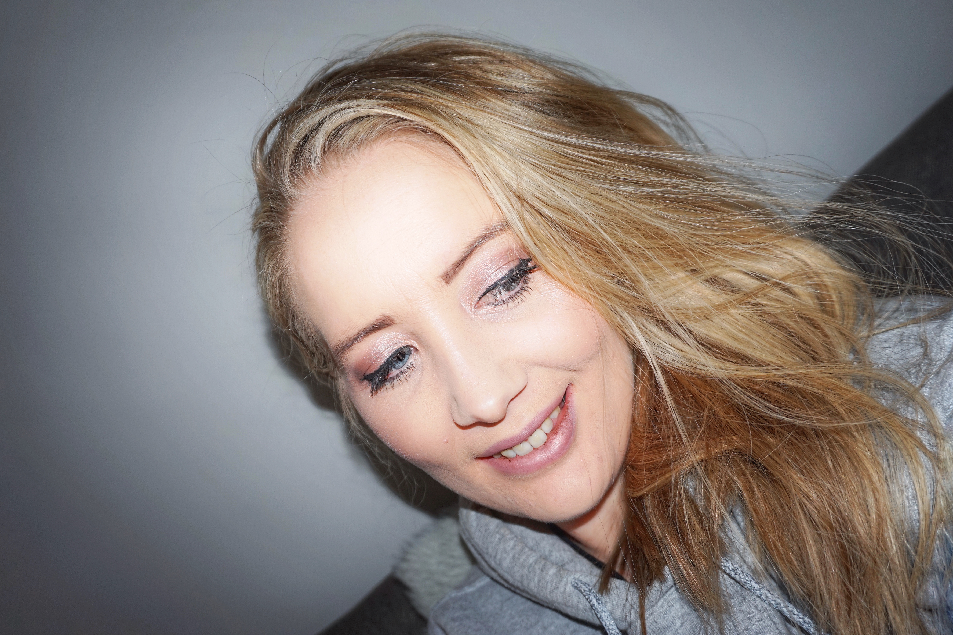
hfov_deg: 59.5
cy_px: 318
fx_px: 833
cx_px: 476
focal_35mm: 32
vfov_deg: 41.7
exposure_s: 1/60
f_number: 4
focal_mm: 21
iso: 200
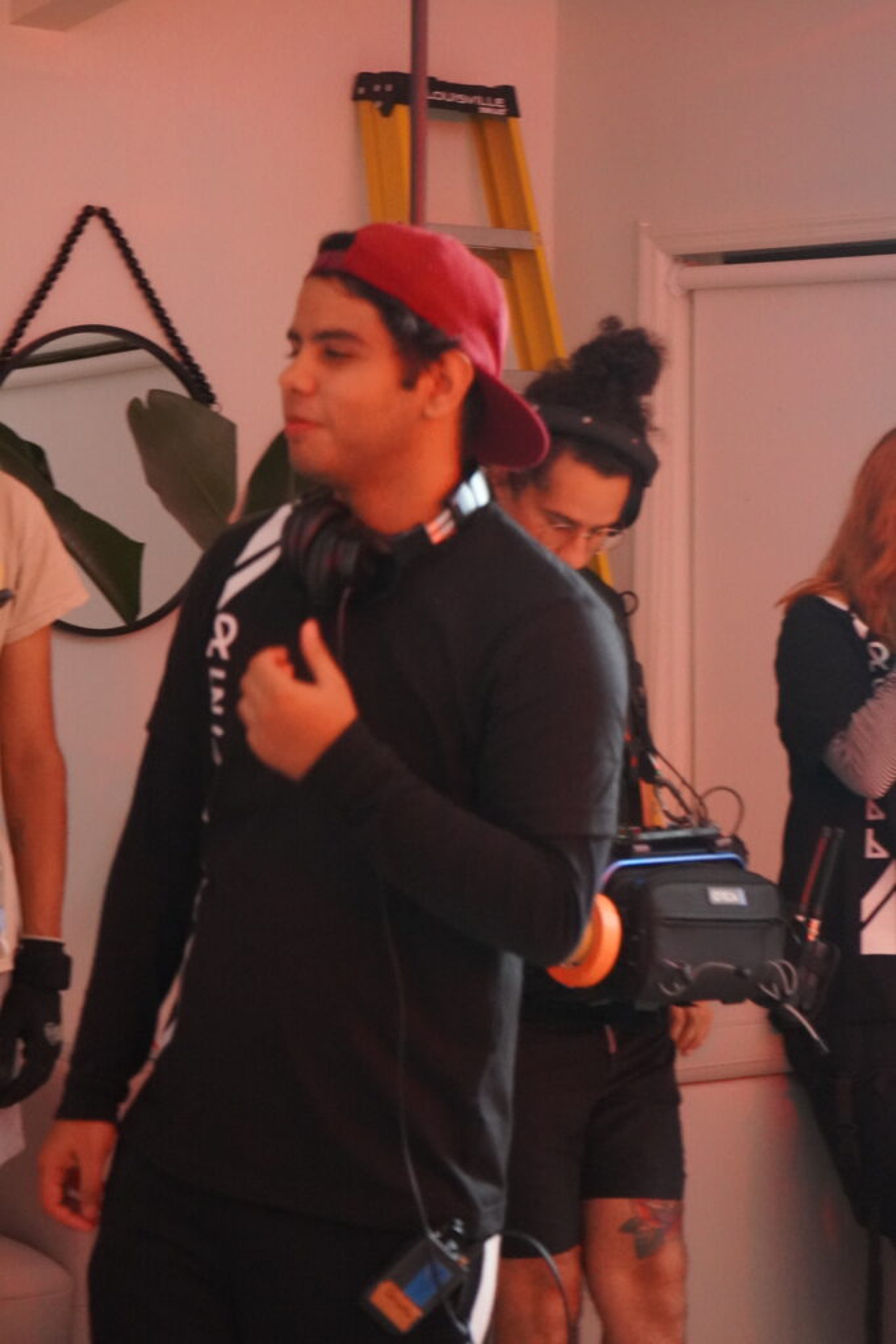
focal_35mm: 93
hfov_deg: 14.7
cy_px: 672
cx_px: 448
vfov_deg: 21.9
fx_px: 3471
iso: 6400
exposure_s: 1/50
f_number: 5.6
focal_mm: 62
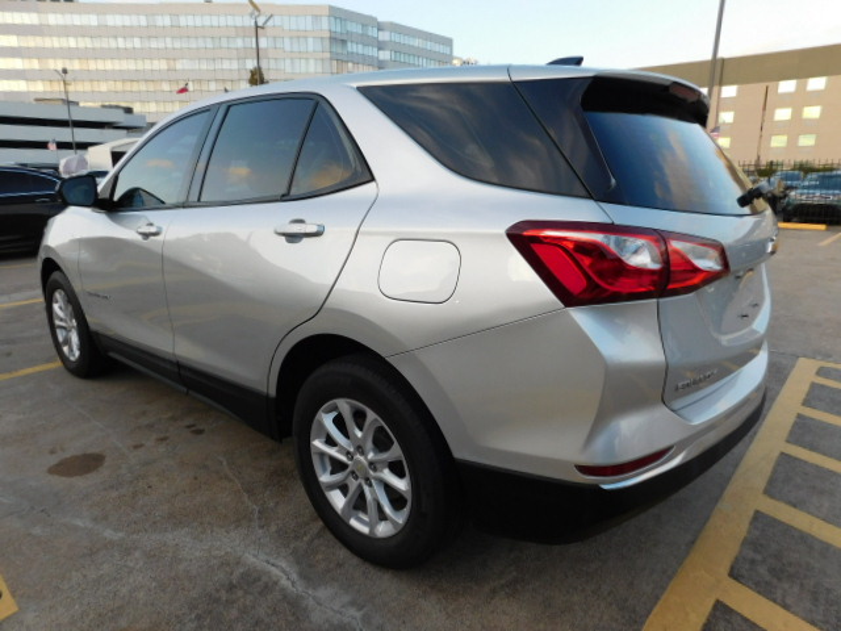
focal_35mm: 23
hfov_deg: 73.9
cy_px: 316
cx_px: 420
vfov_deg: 58.9
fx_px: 559
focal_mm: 4
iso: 125
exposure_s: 1/250
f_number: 3
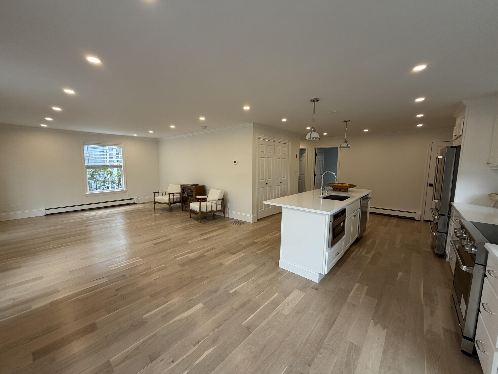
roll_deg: -0.8
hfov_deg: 102.1
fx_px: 201
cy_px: 187
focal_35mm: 14
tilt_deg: -6.4
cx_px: 249
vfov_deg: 85.7
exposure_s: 1/121
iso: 160
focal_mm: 2.22
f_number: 2.2
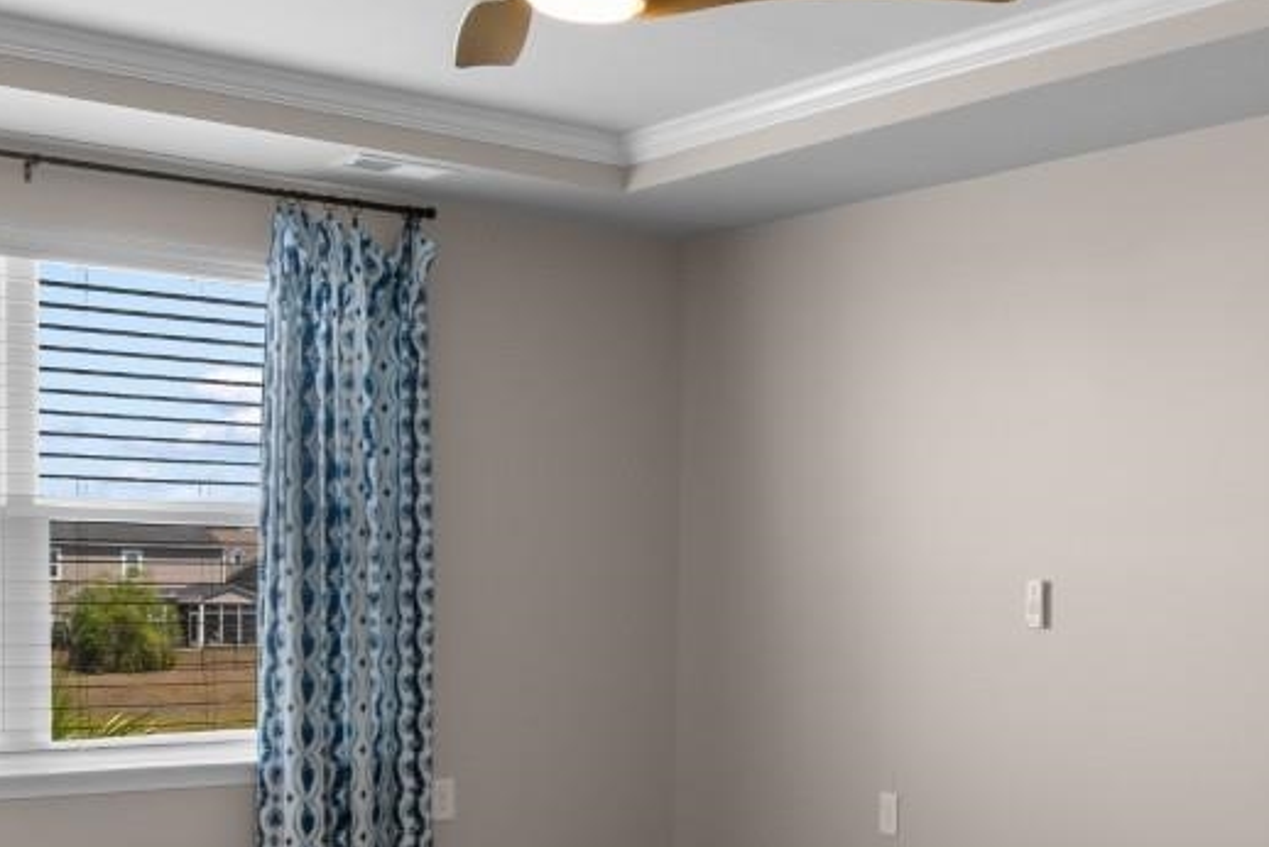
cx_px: 995
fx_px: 1763
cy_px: 507
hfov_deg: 38.3
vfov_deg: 27.0
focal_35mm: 50
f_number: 4.8
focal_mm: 11
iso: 100
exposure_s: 1/20
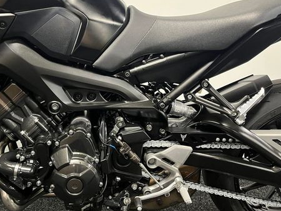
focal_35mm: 37
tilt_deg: -10.9
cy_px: 83
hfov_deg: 49.5
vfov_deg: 38.5
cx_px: 100
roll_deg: -0.4
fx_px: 300
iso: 400
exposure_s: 1/33
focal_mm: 5.1
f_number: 1.6
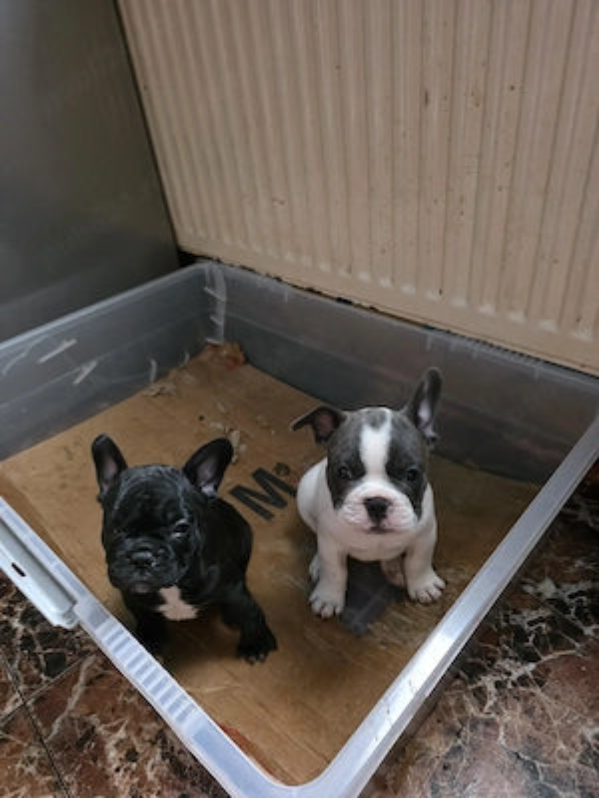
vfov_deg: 73.9
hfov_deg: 58.9
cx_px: 300
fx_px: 531
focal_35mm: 23
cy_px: 399
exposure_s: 1/33.4
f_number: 1.7
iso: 1600
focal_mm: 6.3
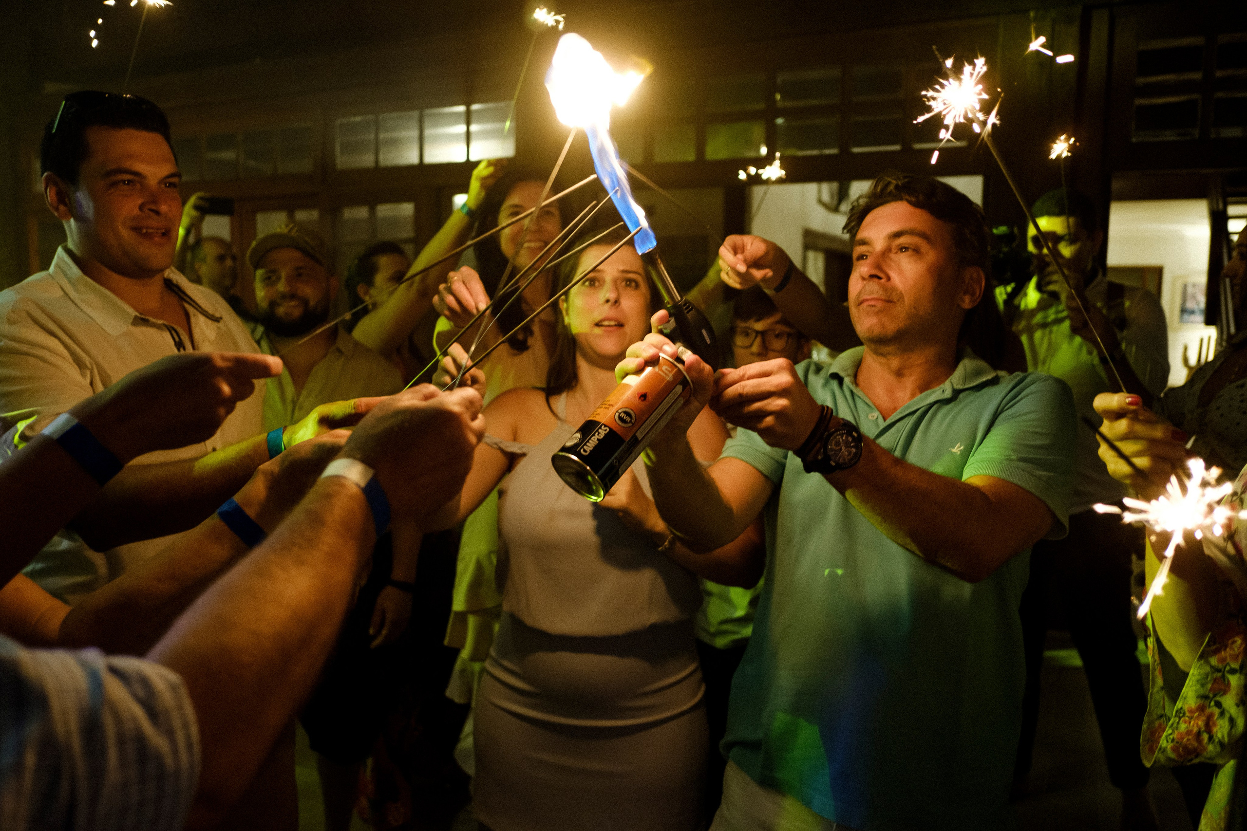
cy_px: 416
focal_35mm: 27
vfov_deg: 47.9
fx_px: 935
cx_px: 624
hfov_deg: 67.4
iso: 2500
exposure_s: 1/125
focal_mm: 18
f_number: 2.2
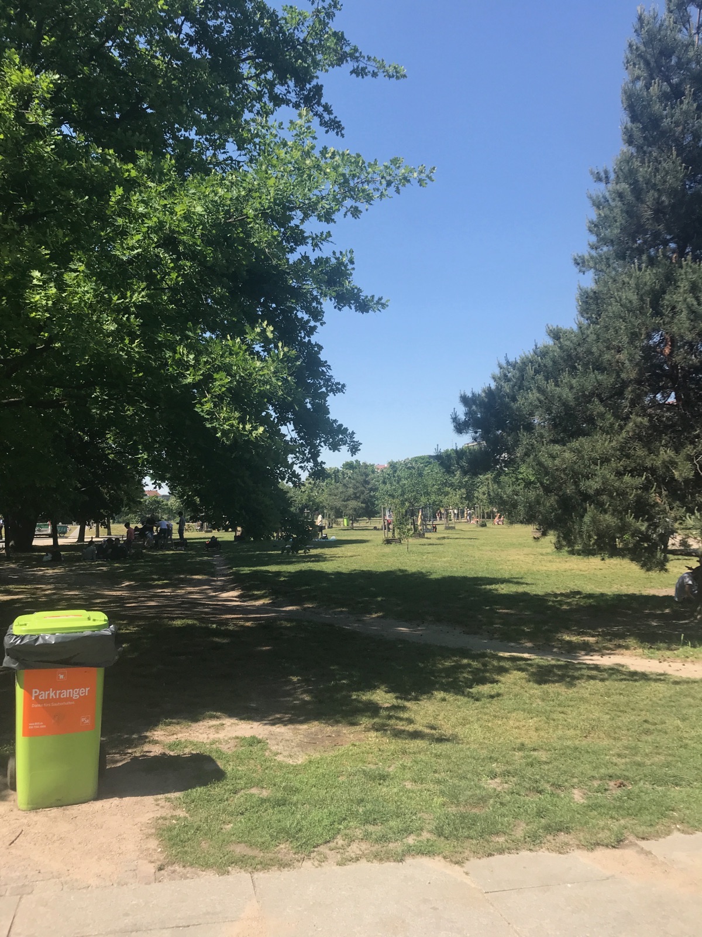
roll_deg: +1.0
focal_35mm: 28
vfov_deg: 63.4
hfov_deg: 49.7
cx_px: 351
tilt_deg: +3.8
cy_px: 468
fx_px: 757
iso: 20
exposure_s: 1/1451
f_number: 1.8
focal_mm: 3.99
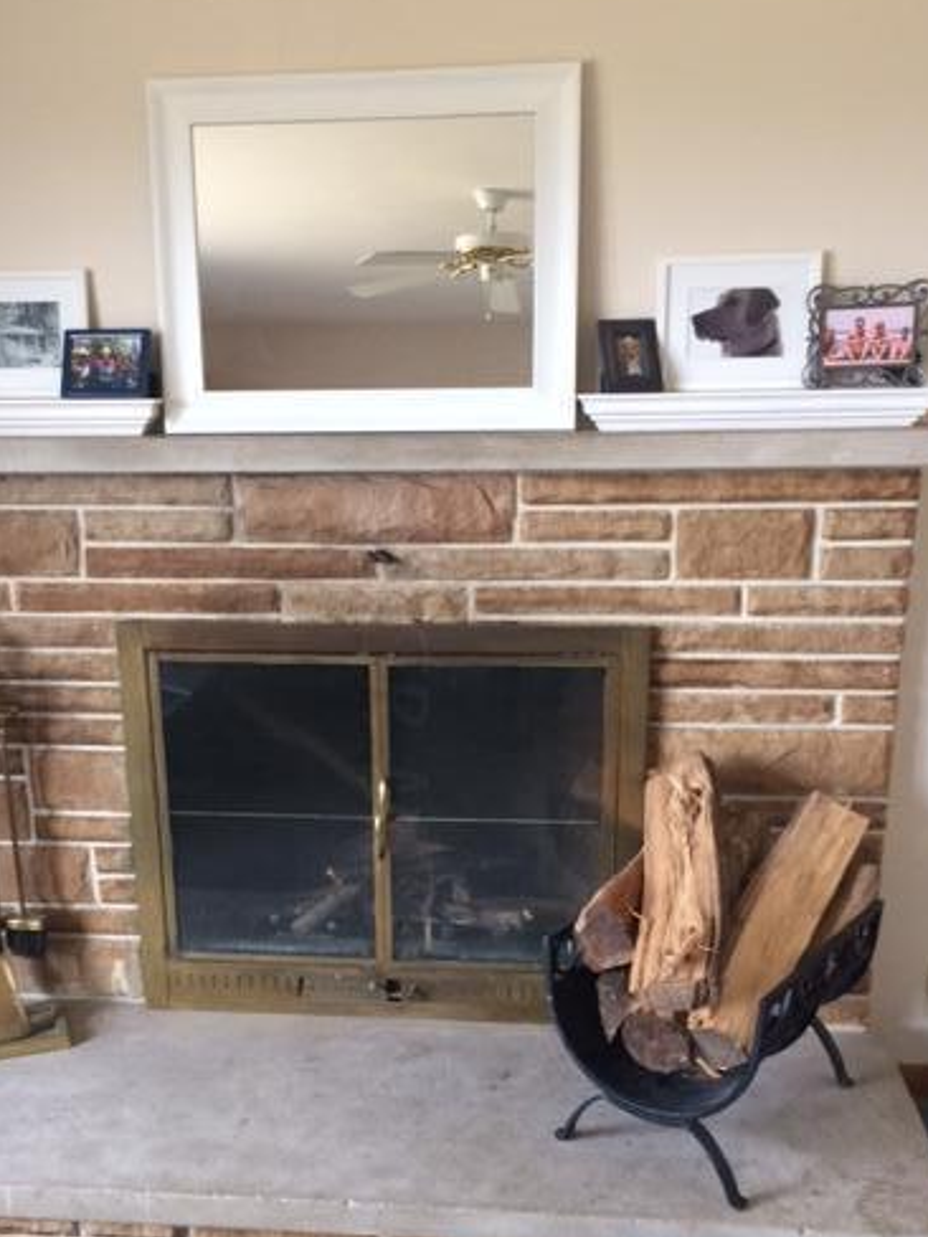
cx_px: 396
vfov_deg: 48.5
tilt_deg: -18.8
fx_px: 1358
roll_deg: +1.6
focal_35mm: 38
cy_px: 773
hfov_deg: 37.6
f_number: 2.2
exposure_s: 1/30
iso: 100
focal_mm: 4.15
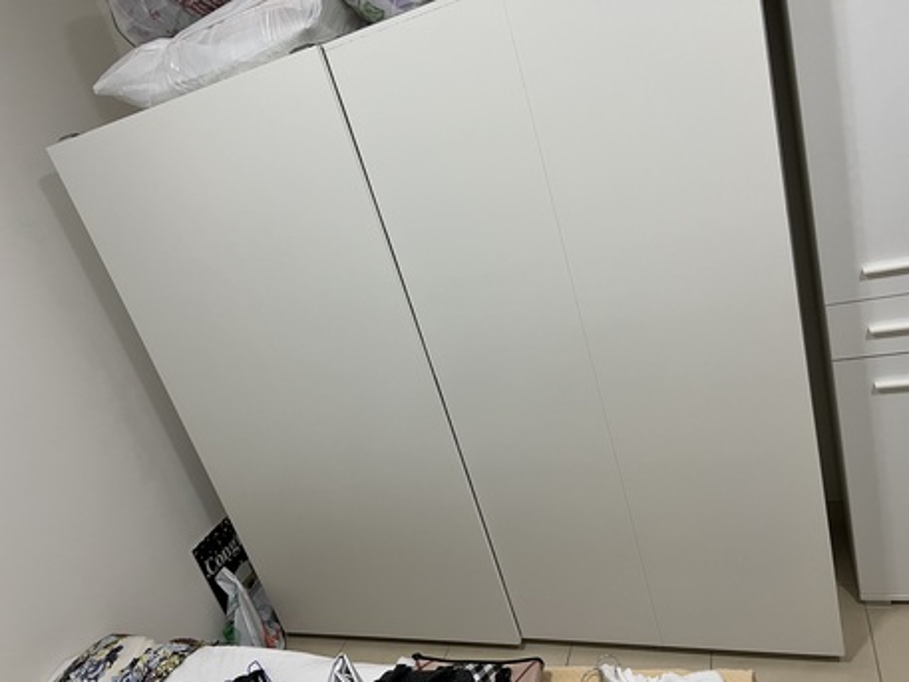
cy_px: 341
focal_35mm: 26
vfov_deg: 53.1
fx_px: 683
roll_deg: +17.5
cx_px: 454
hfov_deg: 67.3
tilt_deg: -19.6
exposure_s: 1/69
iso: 125
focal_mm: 5.7
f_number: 1.5
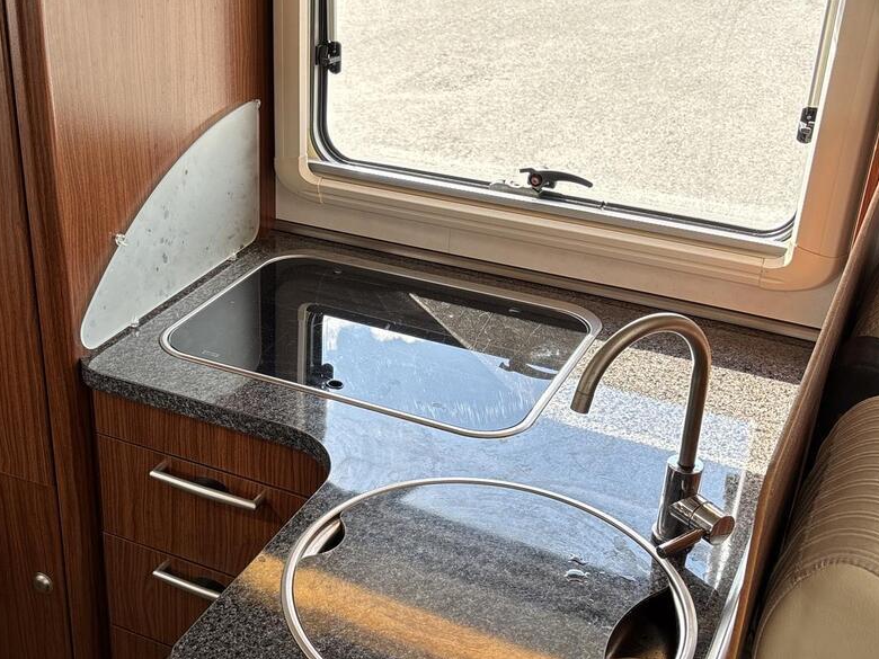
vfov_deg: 30.2
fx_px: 1219
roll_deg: +1.8
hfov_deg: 39.1
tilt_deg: -27.5
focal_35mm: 48
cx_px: 279
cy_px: 368
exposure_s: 1/187
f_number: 1.6
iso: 40
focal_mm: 5.96
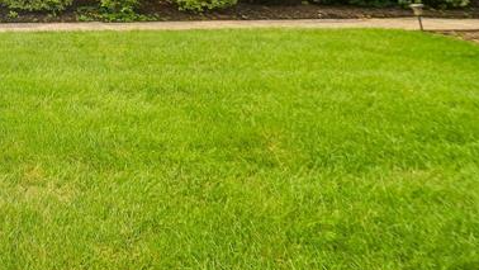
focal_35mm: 68
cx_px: -104
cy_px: -55
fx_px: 864
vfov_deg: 17.0
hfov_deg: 27.1
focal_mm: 24
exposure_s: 1/800
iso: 640
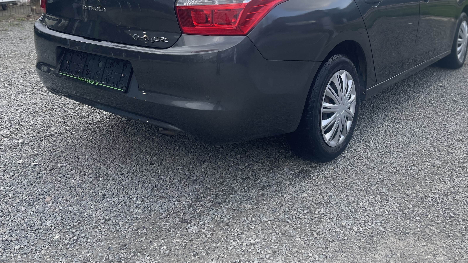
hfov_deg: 54.9
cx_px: 282
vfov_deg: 31.7
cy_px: 42
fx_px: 447
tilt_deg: -12.7
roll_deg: +0.7
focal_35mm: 36
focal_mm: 4.2
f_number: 1.6
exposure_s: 1/673
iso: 50
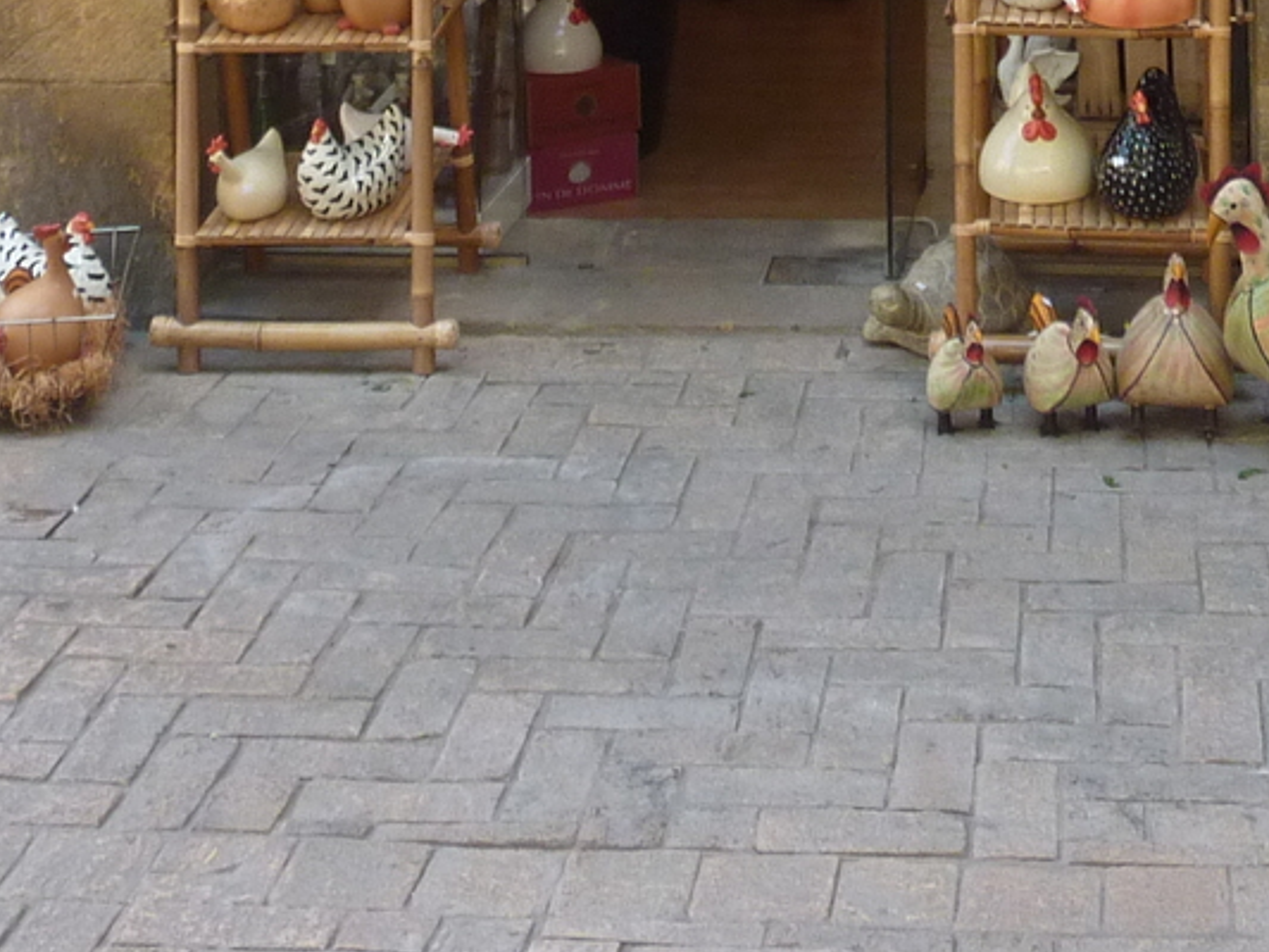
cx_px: 800
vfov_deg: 17.9
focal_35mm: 75
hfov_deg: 25.9
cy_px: -395
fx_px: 2750
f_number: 3.3
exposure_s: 1/125
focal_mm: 4.1
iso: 160
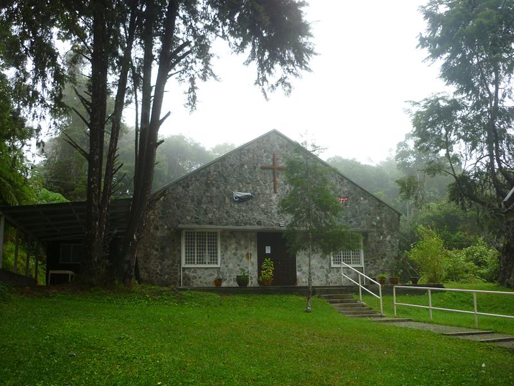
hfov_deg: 55.4
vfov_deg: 42.9
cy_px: 193
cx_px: 257
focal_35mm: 33
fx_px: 490
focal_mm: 5.5
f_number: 2.8
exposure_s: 1/40
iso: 80
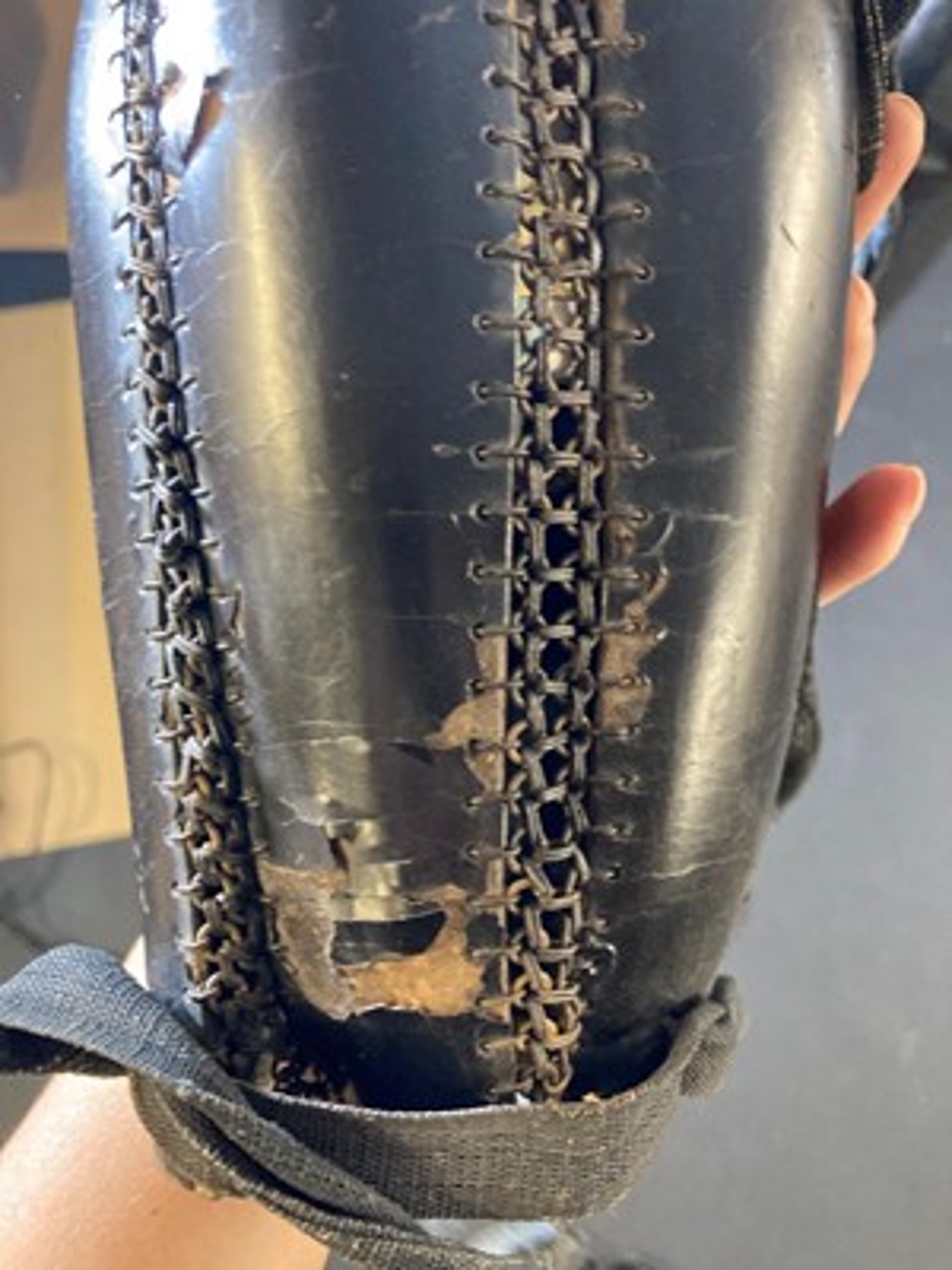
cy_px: 635
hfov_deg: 49.7
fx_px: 1027
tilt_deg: -66.7
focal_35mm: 28
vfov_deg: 63.4
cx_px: 476
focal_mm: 3.99
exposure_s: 1/25
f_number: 1.8
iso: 320
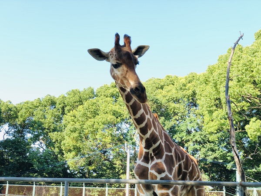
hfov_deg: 36.8
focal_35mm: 52
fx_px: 392
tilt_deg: +14.5
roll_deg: -1.7
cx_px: 130
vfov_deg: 28.0
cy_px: 98
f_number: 2.4
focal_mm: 6
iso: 16
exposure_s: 1/165
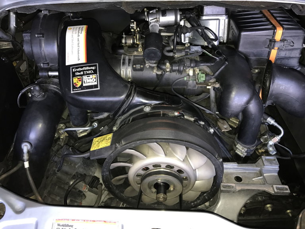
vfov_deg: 49.7
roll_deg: +0.6
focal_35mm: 28
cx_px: 152
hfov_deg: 63.4
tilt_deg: -41.1
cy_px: 114
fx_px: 247
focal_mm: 3.99
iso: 64
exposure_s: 1/33
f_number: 1.8
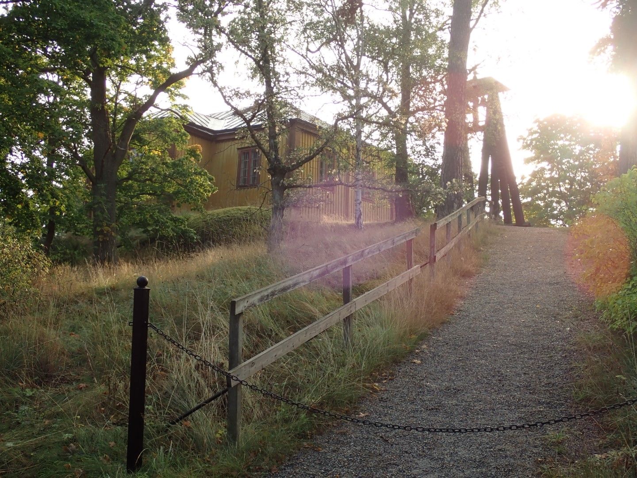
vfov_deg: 31.5
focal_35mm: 46
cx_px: 318
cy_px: 239
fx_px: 846
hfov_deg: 41.2
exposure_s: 1/100
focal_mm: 8.41
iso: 100
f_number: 4.5
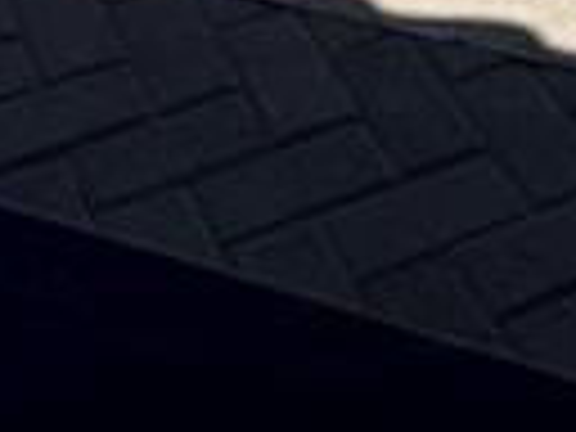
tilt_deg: -1.6
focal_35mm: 112
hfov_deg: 17.5
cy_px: -1148
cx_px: 382
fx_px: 1864
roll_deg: +0.7
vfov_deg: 8.7
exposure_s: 1/3390
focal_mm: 2.22
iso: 50
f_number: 2.2
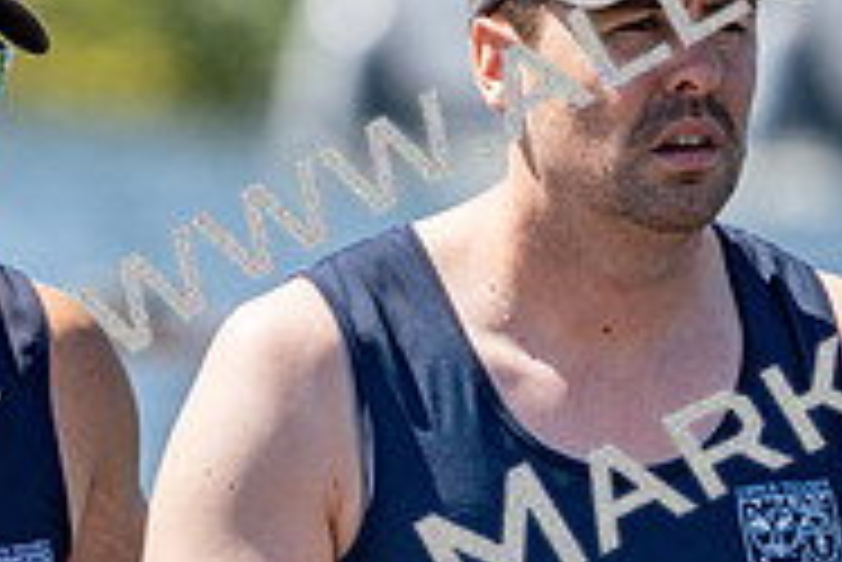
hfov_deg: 1.6
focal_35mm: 1272
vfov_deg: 1.1
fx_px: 29773
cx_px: -257
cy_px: 429
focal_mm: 411
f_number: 6.3
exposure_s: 1/2000
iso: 400
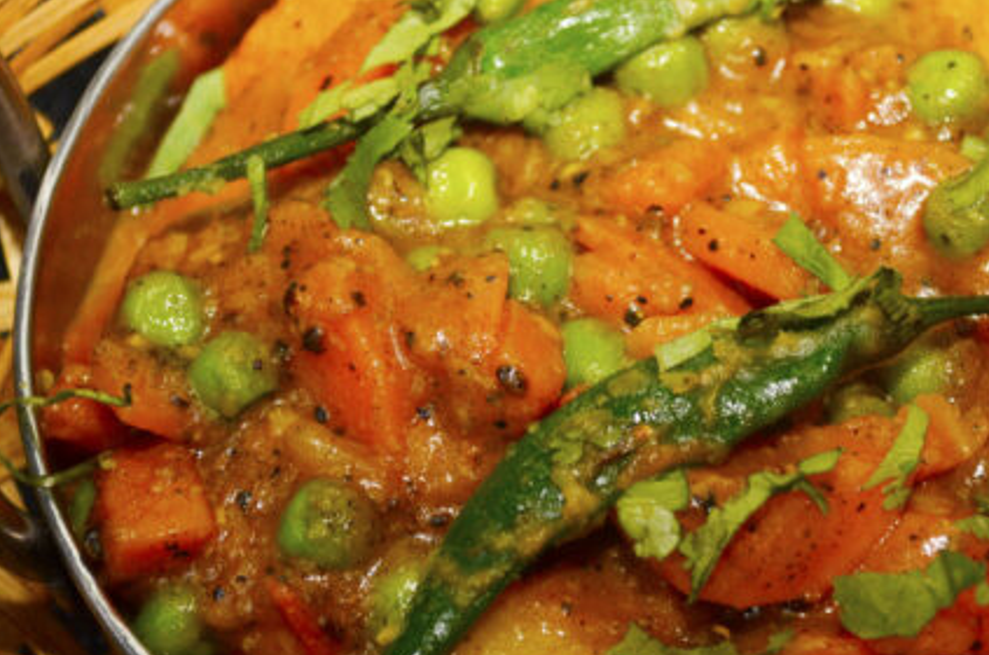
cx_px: 673
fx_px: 4109
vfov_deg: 9.1
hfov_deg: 13.7
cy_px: 329
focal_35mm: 150
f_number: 5.6
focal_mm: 55
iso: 800
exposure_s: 1/60
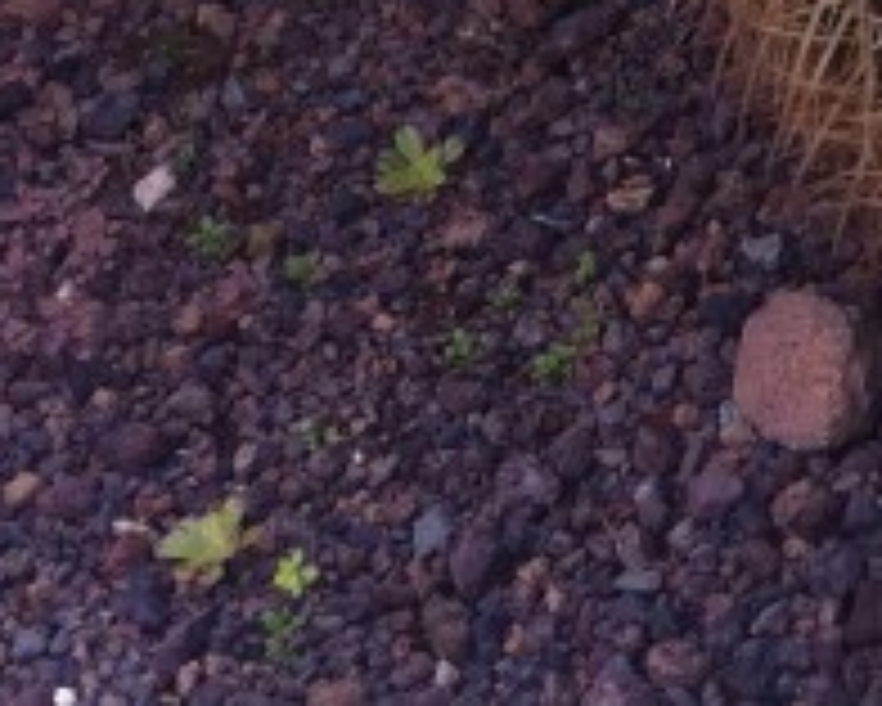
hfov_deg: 9.8
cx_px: 1962
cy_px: -1007
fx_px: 4649
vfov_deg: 8.0
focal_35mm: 178
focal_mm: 3.85
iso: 80
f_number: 2.8
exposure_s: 1/347
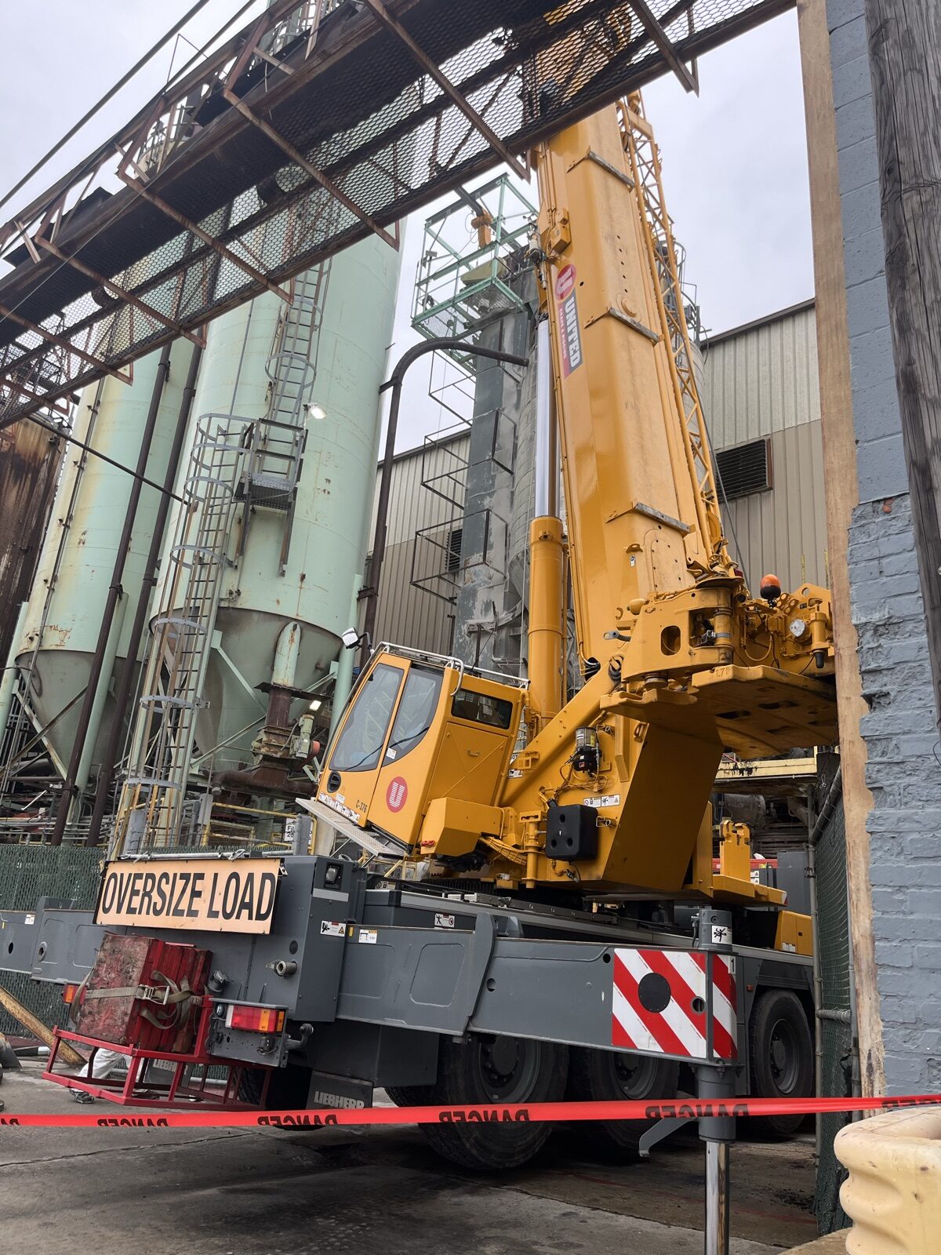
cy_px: 628
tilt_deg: +20.8
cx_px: 470
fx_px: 942
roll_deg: -4.6
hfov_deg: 53.1
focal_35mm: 26
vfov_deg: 67.3
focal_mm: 5.1
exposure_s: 1/240
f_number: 1.6
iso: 40
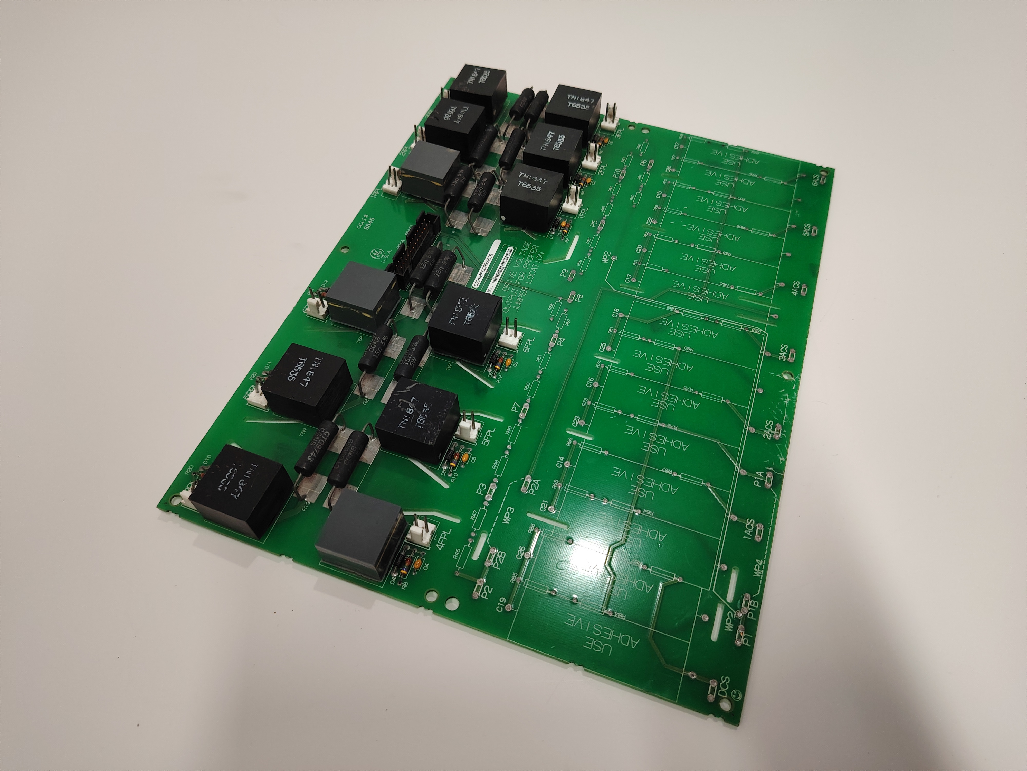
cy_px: 386
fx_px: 712
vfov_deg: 56.8
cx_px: 514
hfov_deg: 71.6
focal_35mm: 24
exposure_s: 1/100
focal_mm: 5.25
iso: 1184
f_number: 1.75
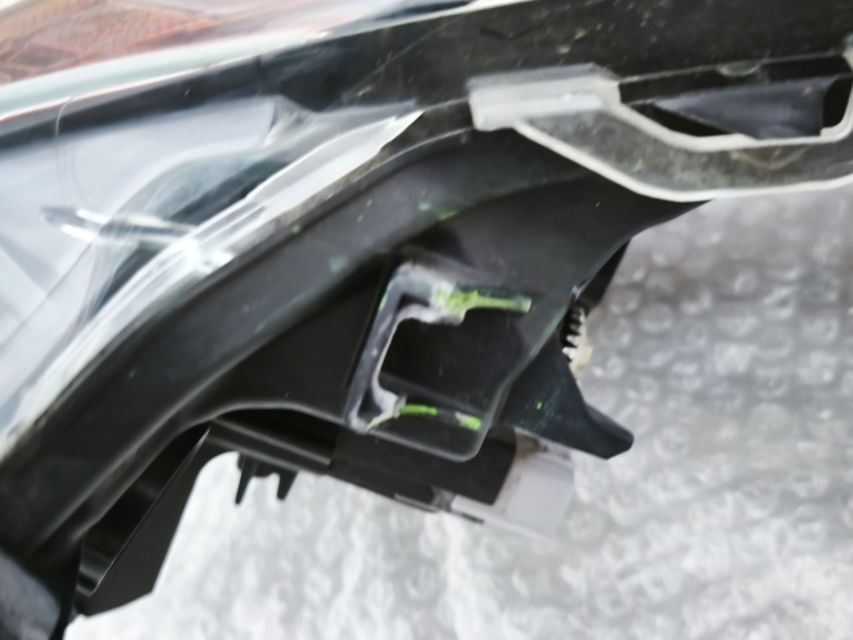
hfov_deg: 52.6
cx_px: 426
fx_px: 862
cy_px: 320
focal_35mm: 35
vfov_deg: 40.7
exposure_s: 1/40
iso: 640
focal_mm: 5.35
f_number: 1.7
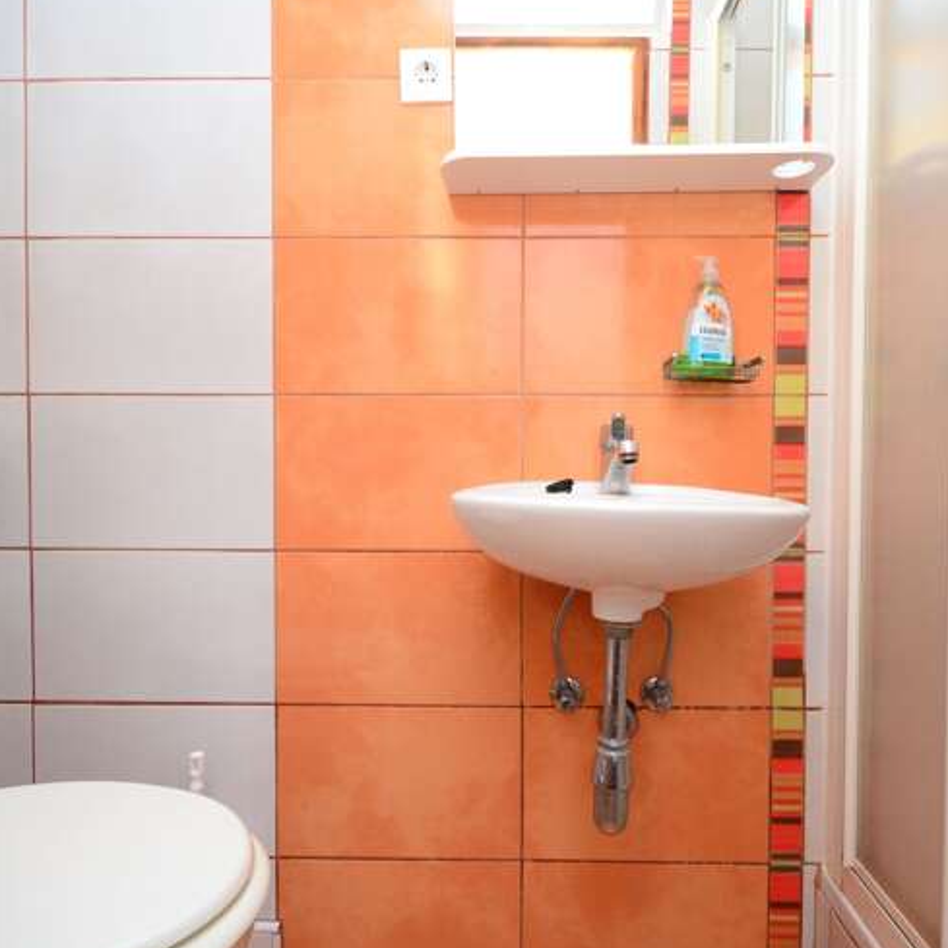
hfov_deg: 74.7
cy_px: 470
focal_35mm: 20
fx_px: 620
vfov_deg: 74.8
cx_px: 518
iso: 1600
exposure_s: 1/160
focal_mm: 10
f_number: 7.1
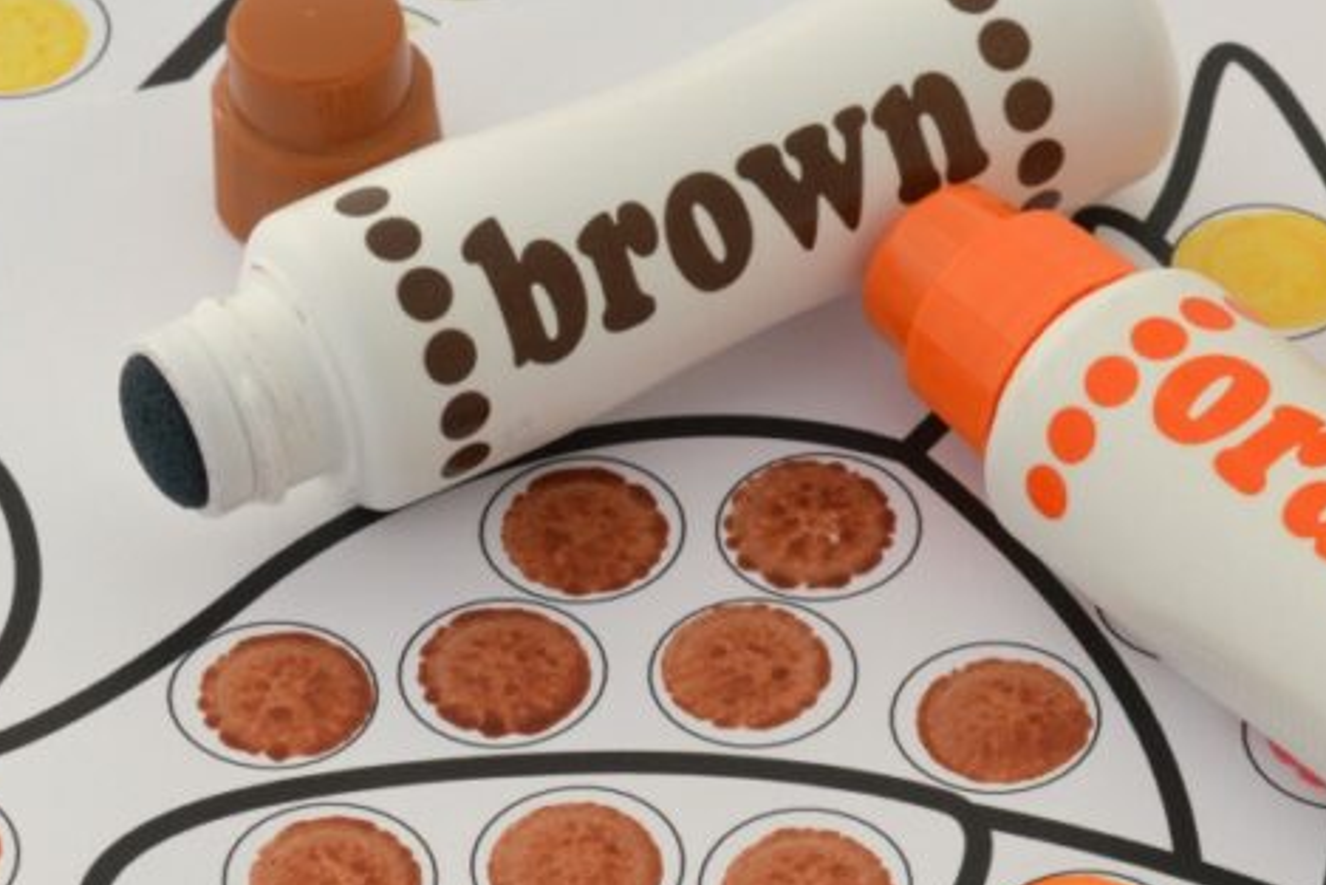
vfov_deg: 11.4
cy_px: 565
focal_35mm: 120
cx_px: 701
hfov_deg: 17.1
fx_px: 4421
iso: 200
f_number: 11
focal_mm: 50
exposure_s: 1/320
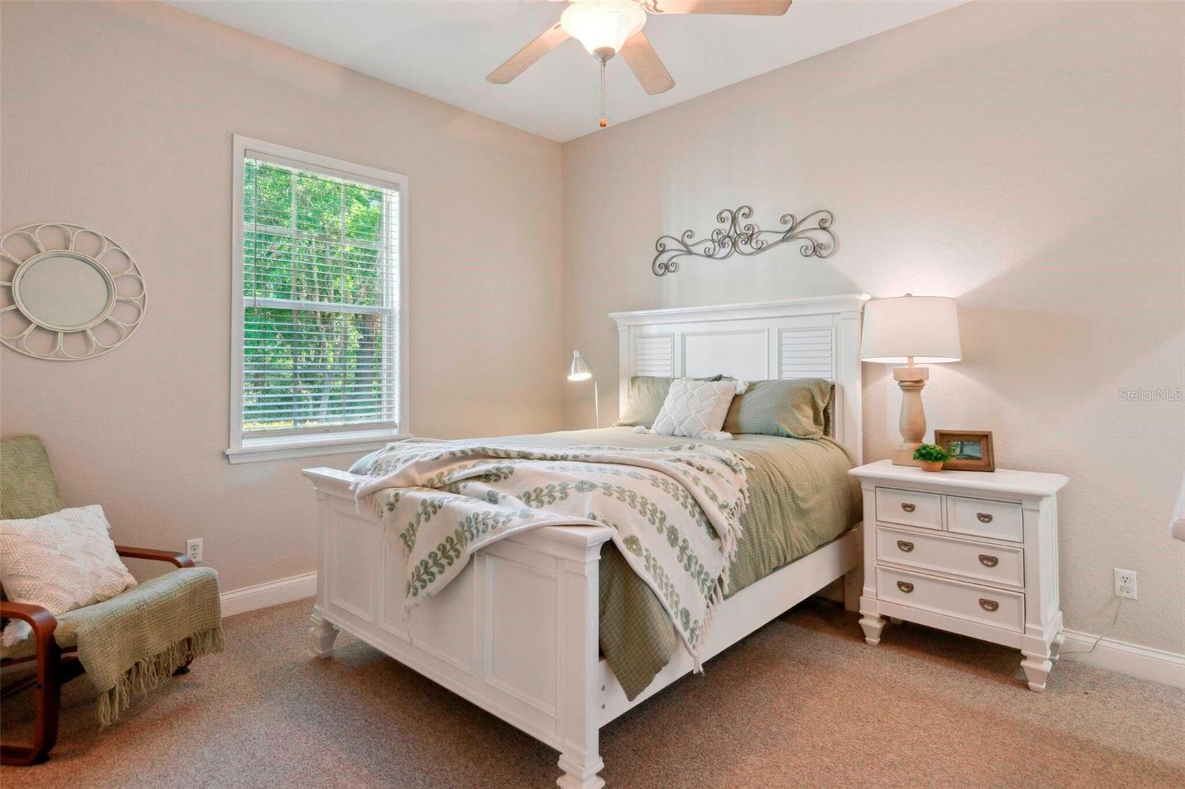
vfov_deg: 64.5
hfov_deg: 86.9
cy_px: 394
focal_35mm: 19
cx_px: 592
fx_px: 625
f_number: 11
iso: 400
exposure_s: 1/15
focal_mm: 19
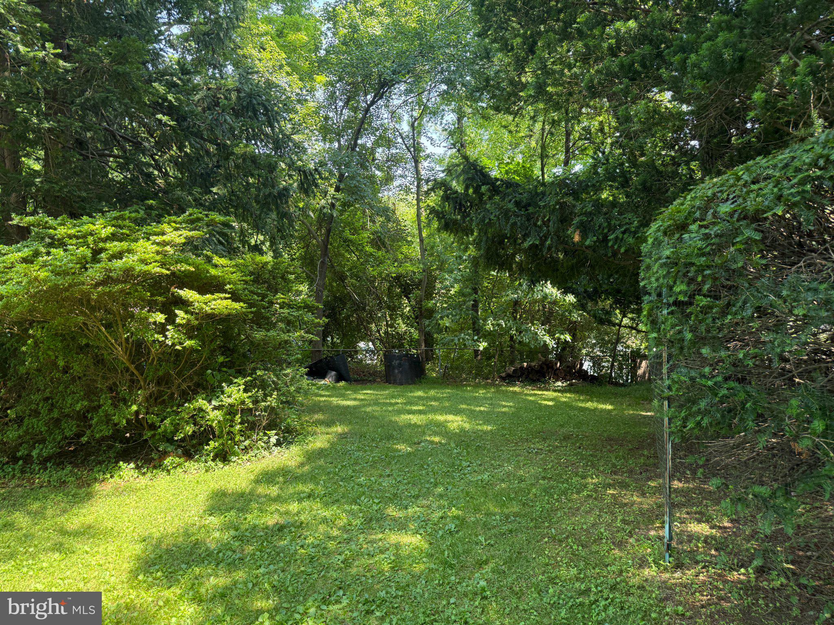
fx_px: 578
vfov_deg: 56.8
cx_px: 417
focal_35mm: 24
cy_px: 312
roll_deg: +3.5
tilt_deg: -3.1
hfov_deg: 71.6
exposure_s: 1/250
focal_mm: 6.76
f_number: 1.78
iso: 100
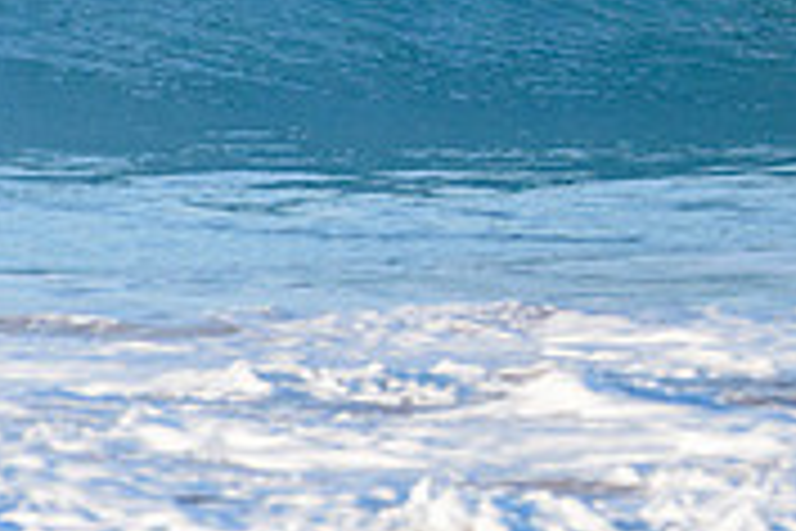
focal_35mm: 1637
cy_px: -178
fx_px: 36193
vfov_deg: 0.8
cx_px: 1142
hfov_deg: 1.3
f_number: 5.6
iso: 360
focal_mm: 500
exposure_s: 1/2000
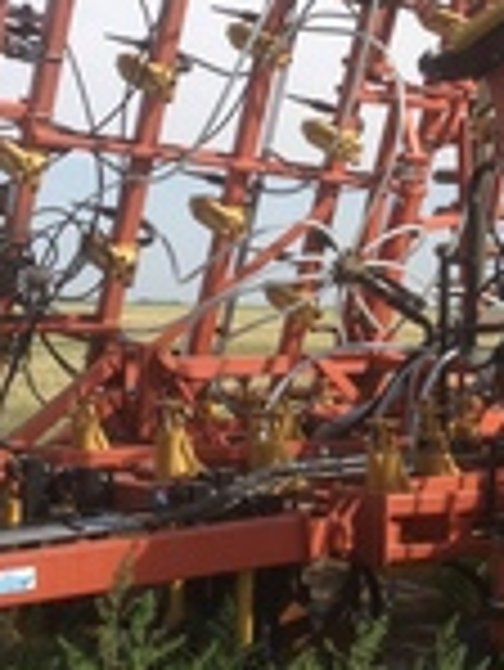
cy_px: 252
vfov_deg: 20.4
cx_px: 454
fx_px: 1861
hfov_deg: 15.2
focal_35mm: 96
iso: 64
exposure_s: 1/1381
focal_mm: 4.28
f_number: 2.4
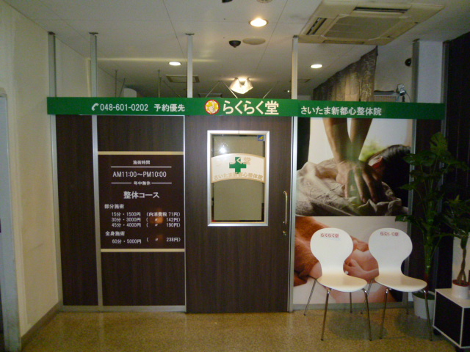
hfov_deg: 71.6
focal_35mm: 24
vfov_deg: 56.8
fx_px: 326
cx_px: 235
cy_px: 176
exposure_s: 1/60
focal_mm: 4.3
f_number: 2.2
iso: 320
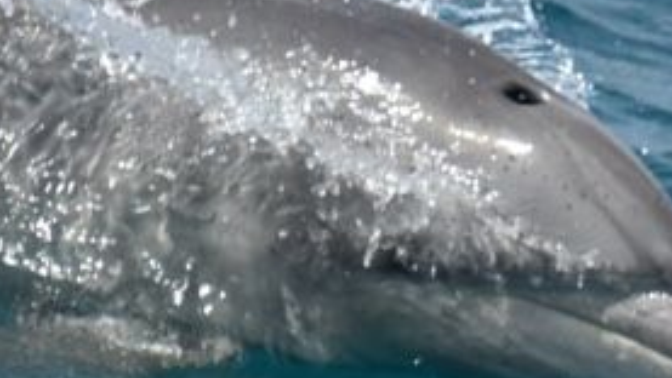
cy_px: 25
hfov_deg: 1.2
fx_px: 32404
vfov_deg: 0.7
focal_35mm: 1818
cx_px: 51
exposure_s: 1/8000
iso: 1100
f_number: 6.3
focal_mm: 600
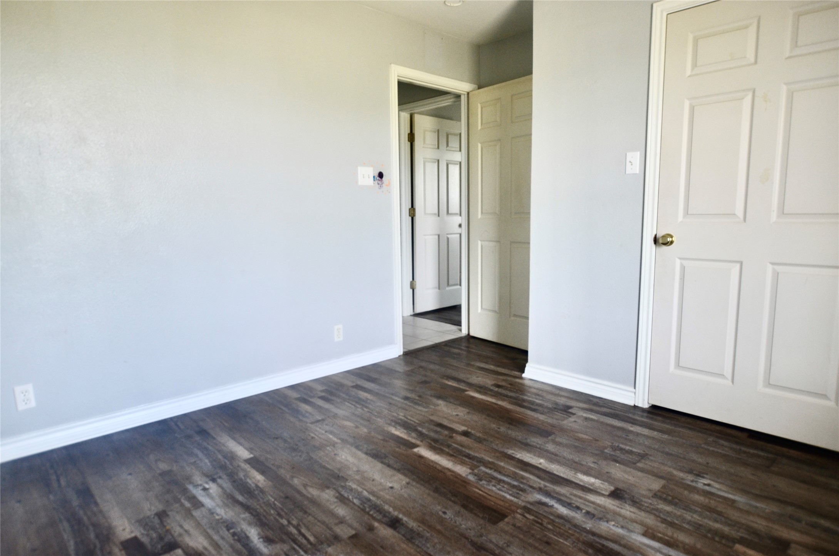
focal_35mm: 21
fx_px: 488
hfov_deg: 81.3
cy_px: 278
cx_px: 420
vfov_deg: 59.3
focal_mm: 14
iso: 400
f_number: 4
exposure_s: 1/60
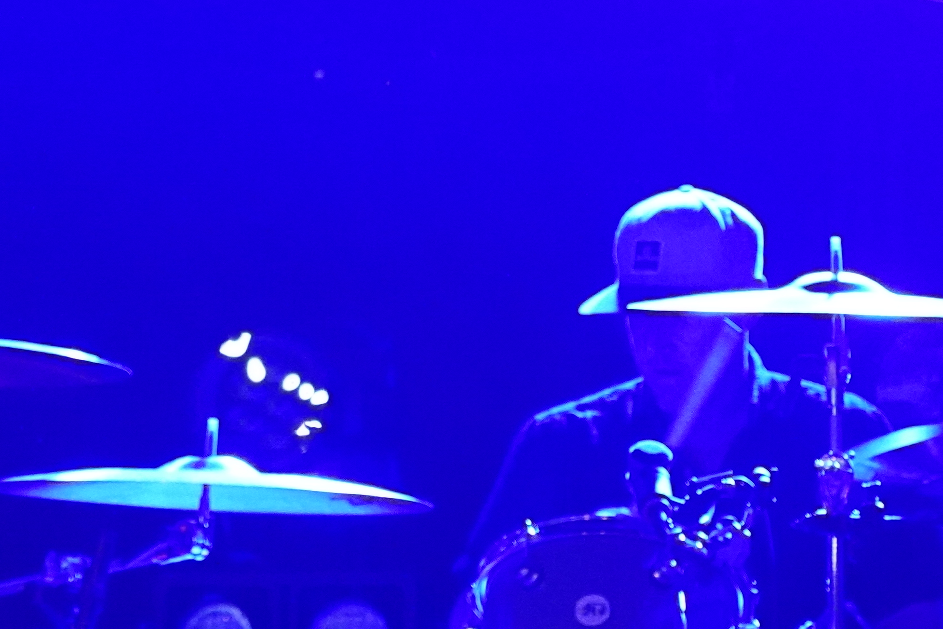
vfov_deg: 4.3
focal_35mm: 319
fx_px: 8355
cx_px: 39
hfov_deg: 6.4
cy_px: 314
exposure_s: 1/125
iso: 12800
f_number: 4
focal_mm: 104
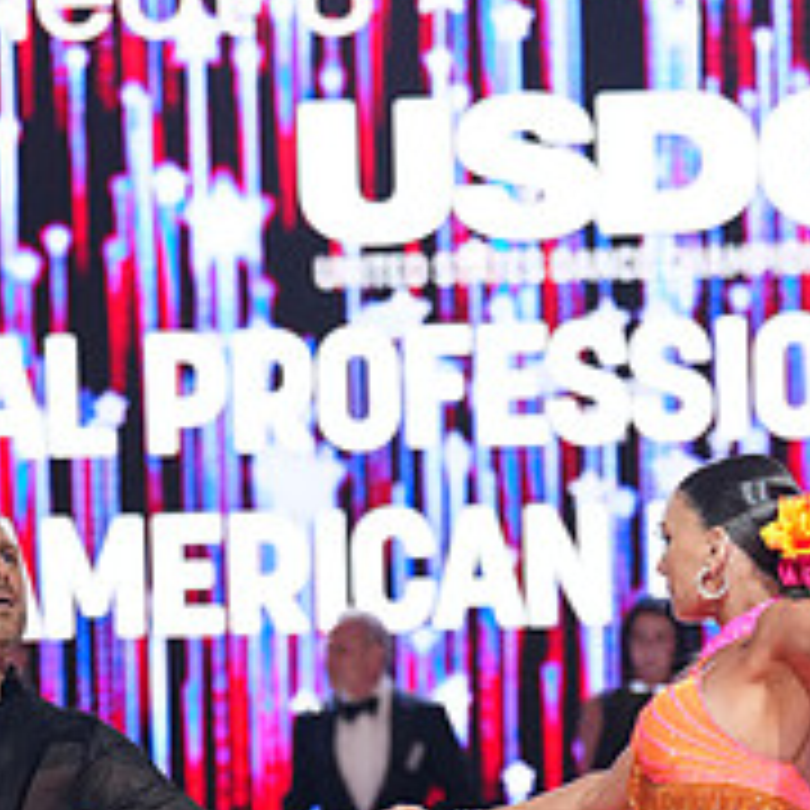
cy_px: 986
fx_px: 6248
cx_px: 362
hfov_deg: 7.4
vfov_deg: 7.4
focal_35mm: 236
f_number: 2.8
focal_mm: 86
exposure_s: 1/500
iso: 2000
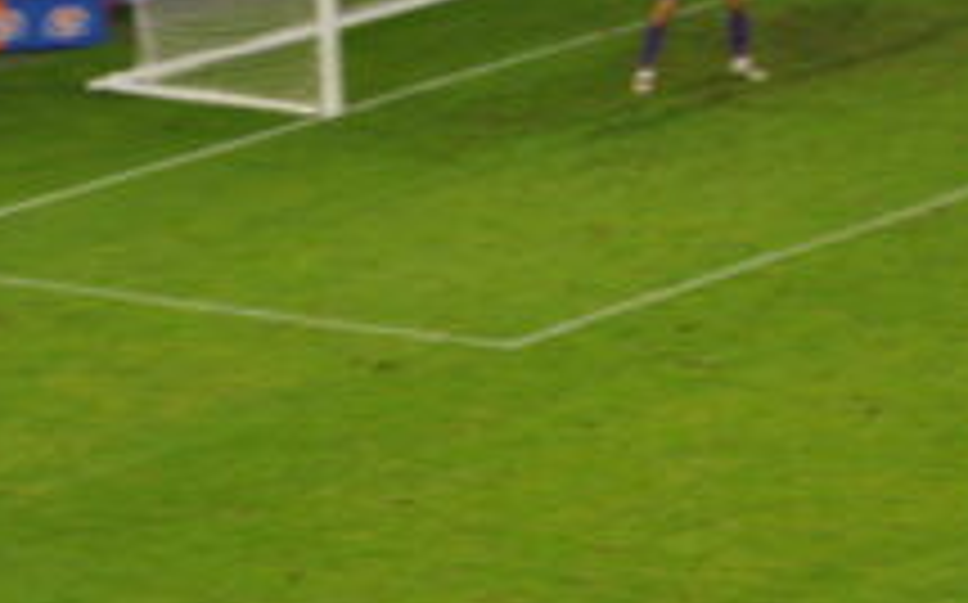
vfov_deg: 3.0
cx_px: 687
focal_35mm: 436
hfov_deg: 4.8
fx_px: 11503
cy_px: 650
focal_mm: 105
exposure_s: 1/60
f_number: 5.6
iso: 250
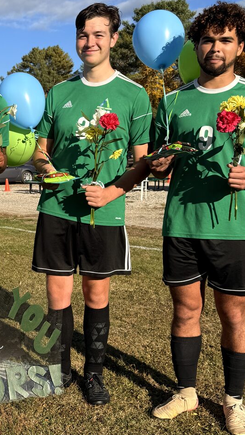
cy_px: 257
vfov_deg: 41.2
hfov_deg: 22.9
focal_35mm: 50
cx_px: -8
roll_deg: +1.8
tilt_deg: -8.0
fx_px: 578
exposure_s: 1/4405
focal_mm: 6.76
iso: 80
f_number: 1.78
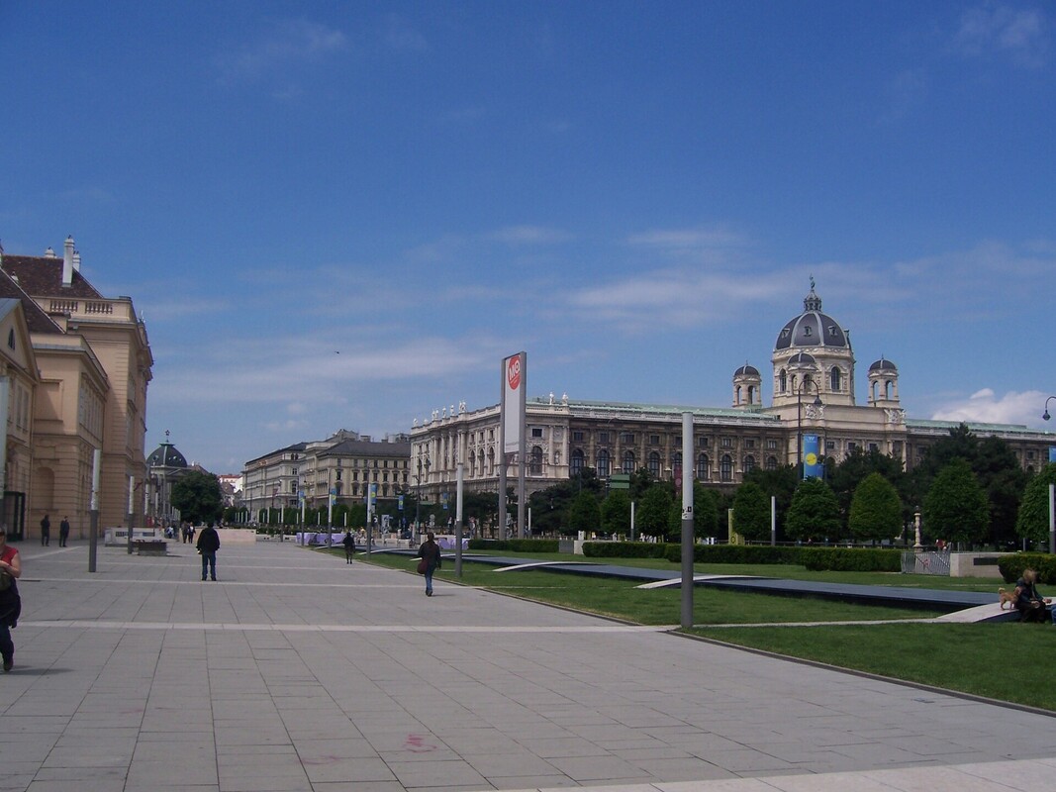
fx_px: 1098
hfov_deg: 51.4
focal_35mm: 36
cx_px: 528
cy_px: 396
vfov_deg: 39.6
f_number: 4.5
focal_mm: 6.2
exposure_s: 1/1000
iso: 80
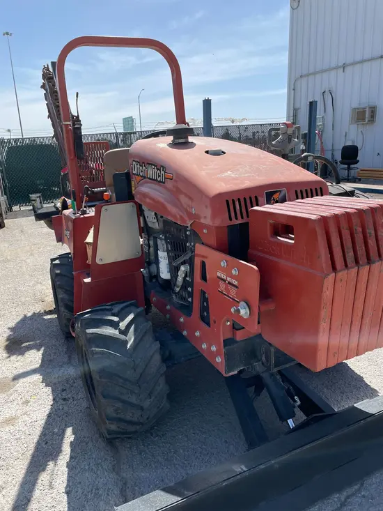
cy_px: 256
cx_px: 192
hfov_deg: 53.1
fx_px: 383
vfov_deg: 67.3
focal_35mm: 26
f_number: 1.6
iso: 50
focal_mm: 4.2
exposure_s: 1/3125
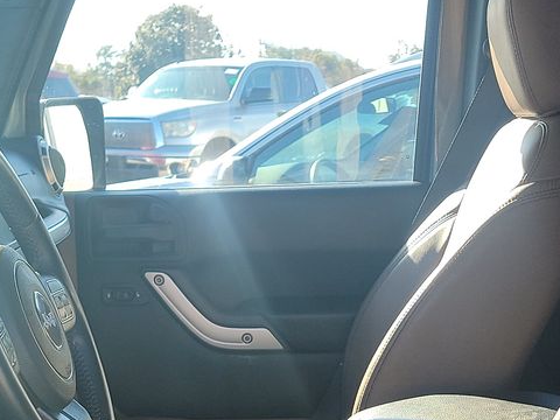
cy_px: 544
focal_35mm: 80
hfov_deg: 24.4
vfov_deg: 17.3
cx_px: 215
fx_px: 1294
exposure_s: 1/119
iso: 51
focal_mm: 6.7
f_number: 1.8
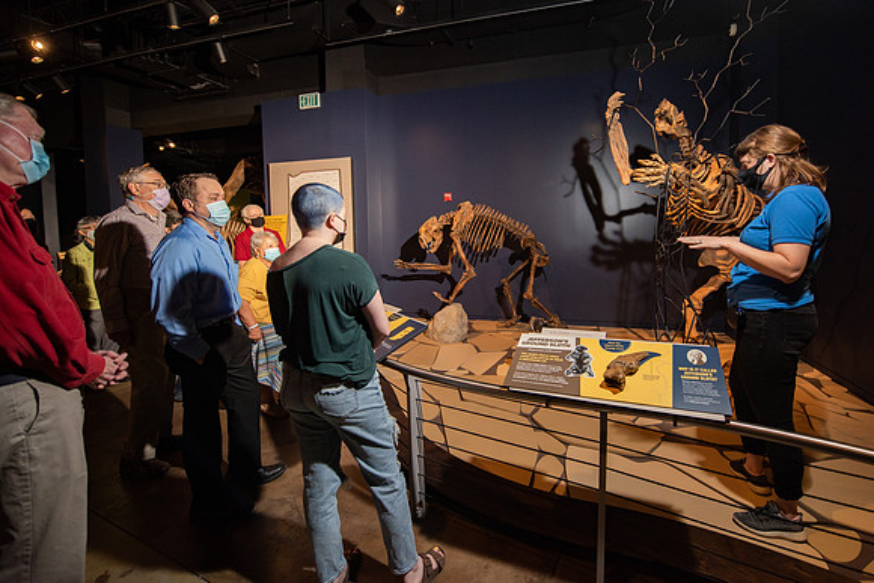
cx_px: 489
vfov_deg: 74.5
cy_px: 257
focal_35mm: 16
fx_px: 381
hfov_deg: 97.3
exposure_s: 1/250
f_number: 2.8
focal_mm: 14
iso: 400
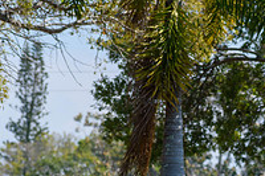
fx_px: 4008
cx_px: 319
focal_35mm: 545
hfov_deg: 3.8
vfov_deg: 2.5
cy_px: 252
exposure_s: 1/800
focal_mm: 125
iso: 200
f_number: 7.1
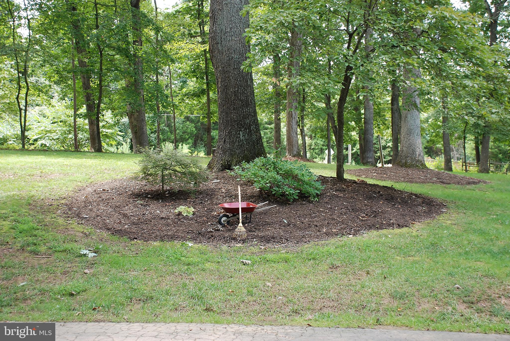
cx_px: 255
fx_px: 681
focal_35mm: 48
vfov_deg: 28.1
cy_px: 170
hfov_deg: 41.1
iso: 200
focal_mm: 32
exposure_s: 1/80
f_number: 4.5
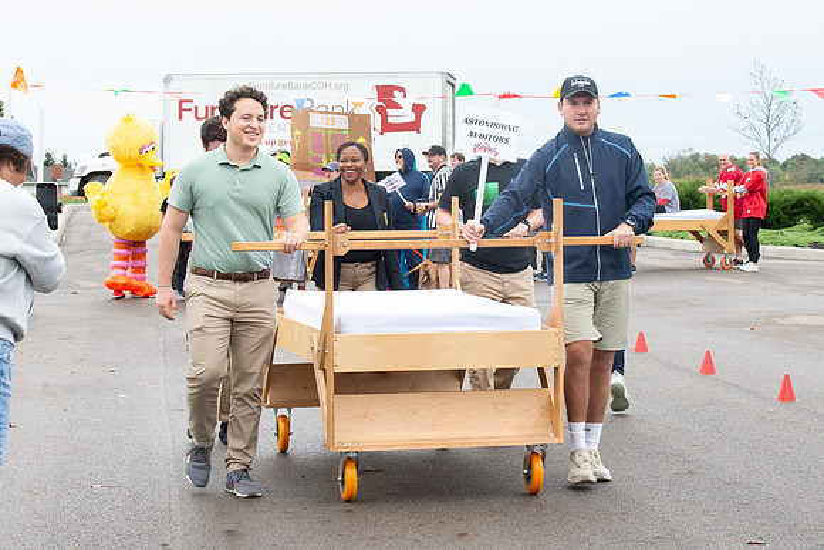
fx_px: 2307
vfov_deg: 13.6
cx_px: 477
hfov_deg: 20.2
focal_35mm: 101
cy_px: 254
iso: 640
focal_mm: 78
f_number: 10
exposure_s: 1/160
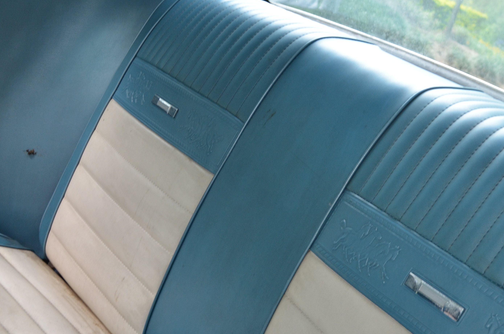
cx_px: 369
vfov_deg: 27.6
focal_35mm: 48
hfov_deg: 40.2
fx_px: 671
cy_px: 252
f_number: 3.5
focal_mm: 18
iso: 400
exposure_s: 1/100
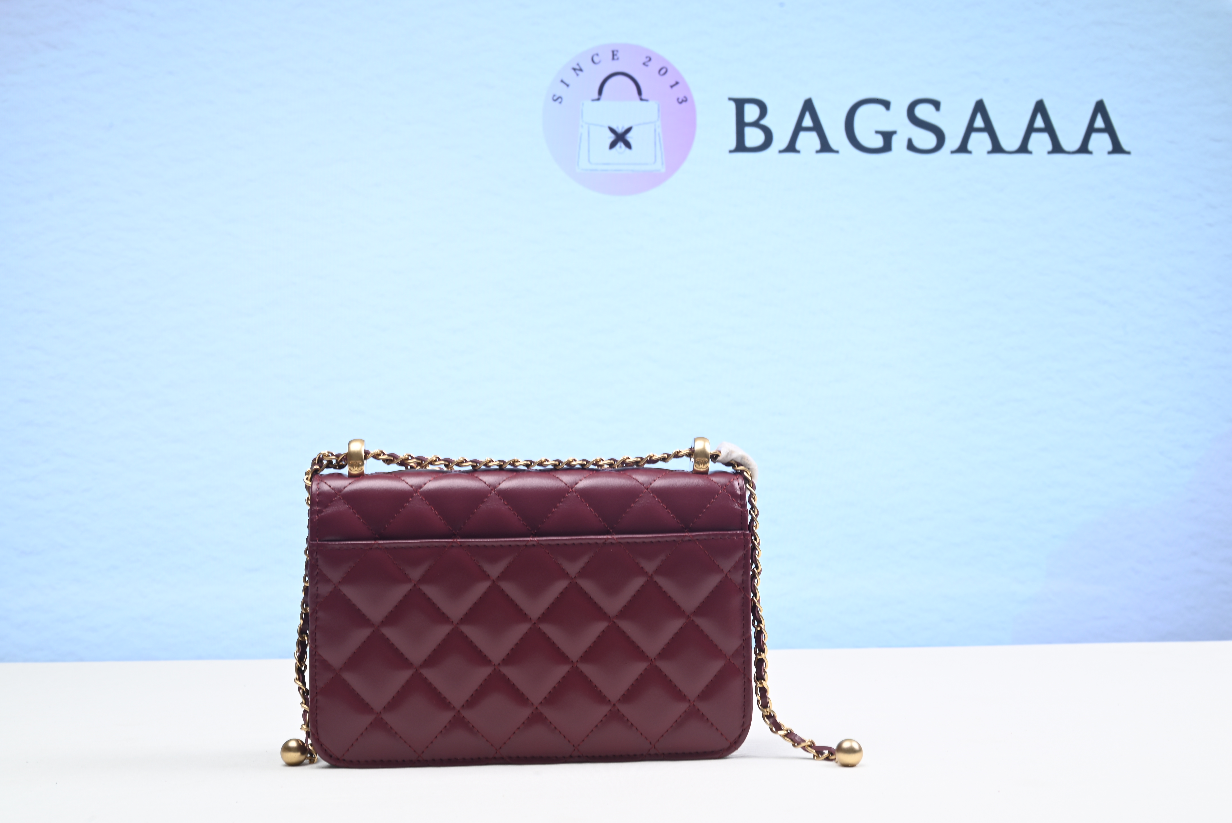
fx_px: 1404
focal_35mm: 41
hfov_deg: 47.4
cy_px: 412
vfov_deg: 32.7
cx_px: 616
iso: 100
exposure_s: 1/2
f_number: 16
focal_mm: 41
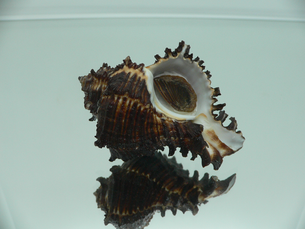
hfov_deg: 52.6
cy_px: 114
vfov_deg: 40.7
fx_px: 308
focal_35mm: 35
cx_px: 152
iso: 100
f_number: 2.8
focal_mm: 4.6
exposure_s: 1/60
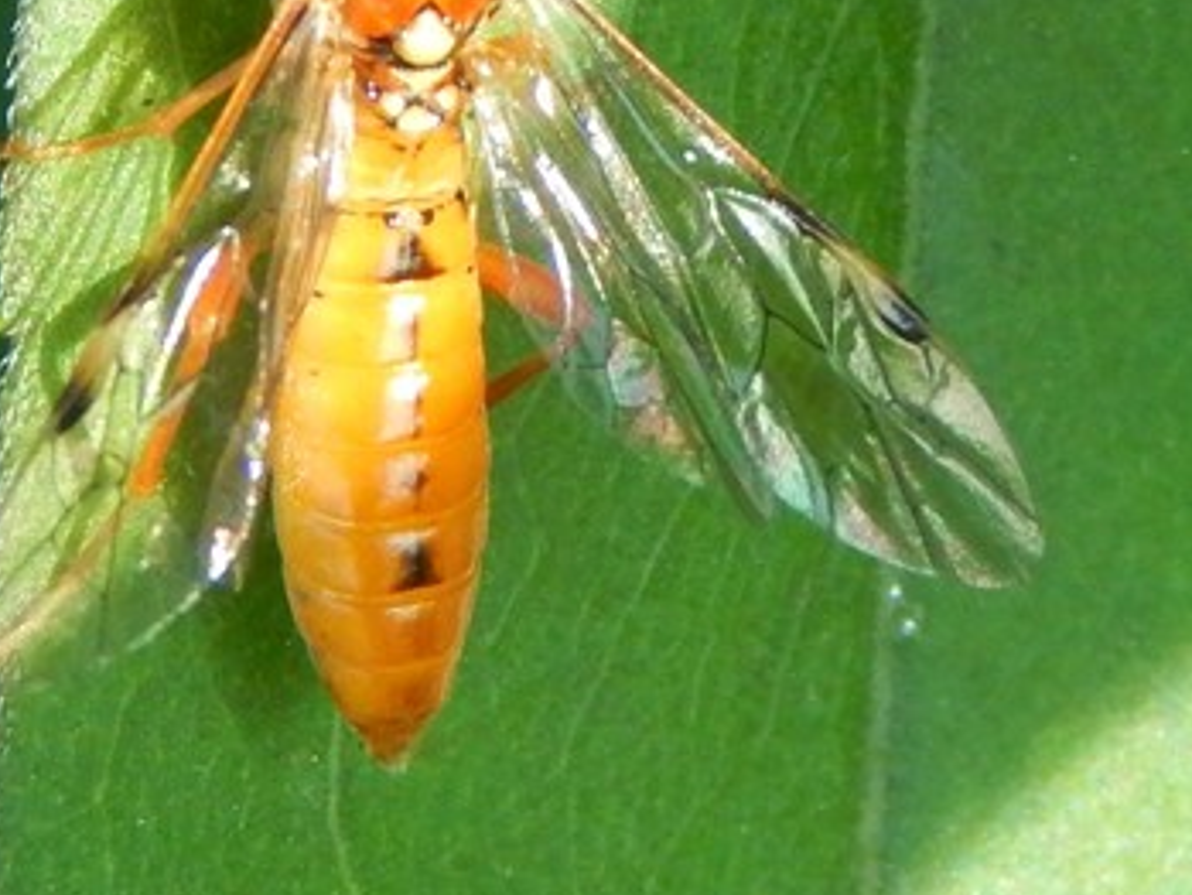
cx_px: 476
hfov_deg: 5.7
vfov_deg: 4.3
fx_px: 11884
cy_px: 44
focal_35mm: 345
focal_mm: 25.3
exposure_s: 1/250
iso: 360
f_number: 4.9
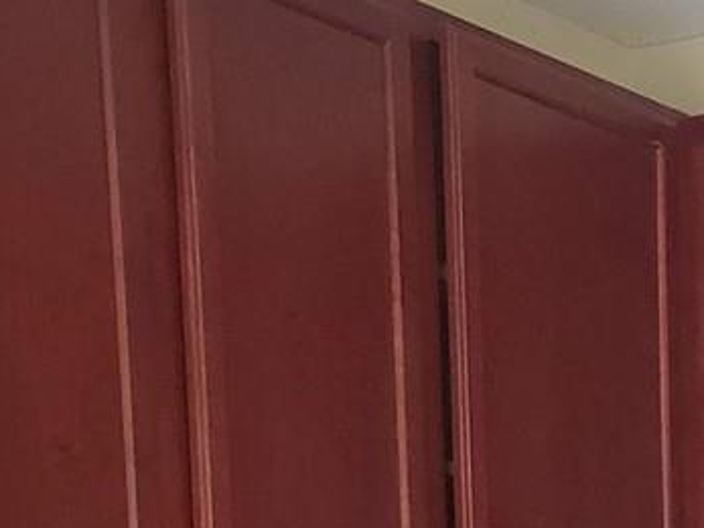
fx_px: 2440
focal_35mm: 120
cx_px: 1033
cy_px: 1170
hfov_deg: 15.3
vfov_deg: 10.9
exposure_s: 1/50
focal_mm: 4.3
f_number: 2.4
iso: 320
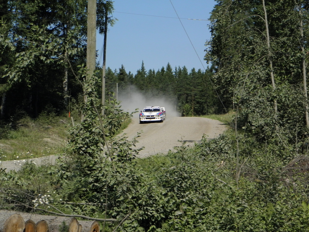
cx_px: 154
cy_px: 116
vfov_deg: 14.0
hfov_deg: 18.5
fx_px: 946
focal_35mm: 106
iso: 200
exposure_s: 1/500
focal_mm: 19
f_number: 9.4
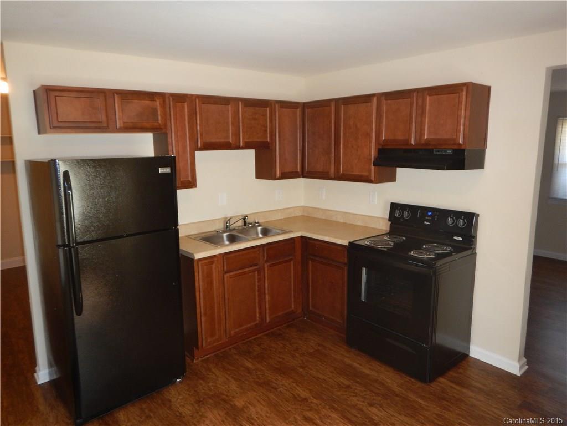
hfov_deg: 71.6
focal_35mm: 24
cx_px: 284
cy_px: 213
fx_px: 393
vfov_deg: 56.8
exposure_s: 1/30
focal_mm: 4.3
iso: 200
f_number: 2.8
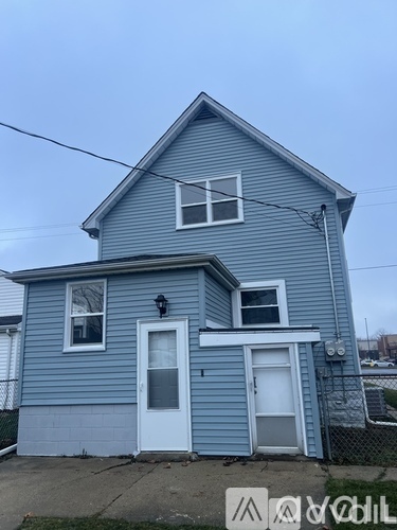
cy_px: 265
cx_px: 198
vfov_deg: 67.3
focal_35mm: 26
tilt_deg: +14.8
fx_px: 398
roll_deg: +3.0
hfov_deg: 53.1
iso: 40
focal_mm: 5.7
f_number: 1.5
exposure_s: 1/241
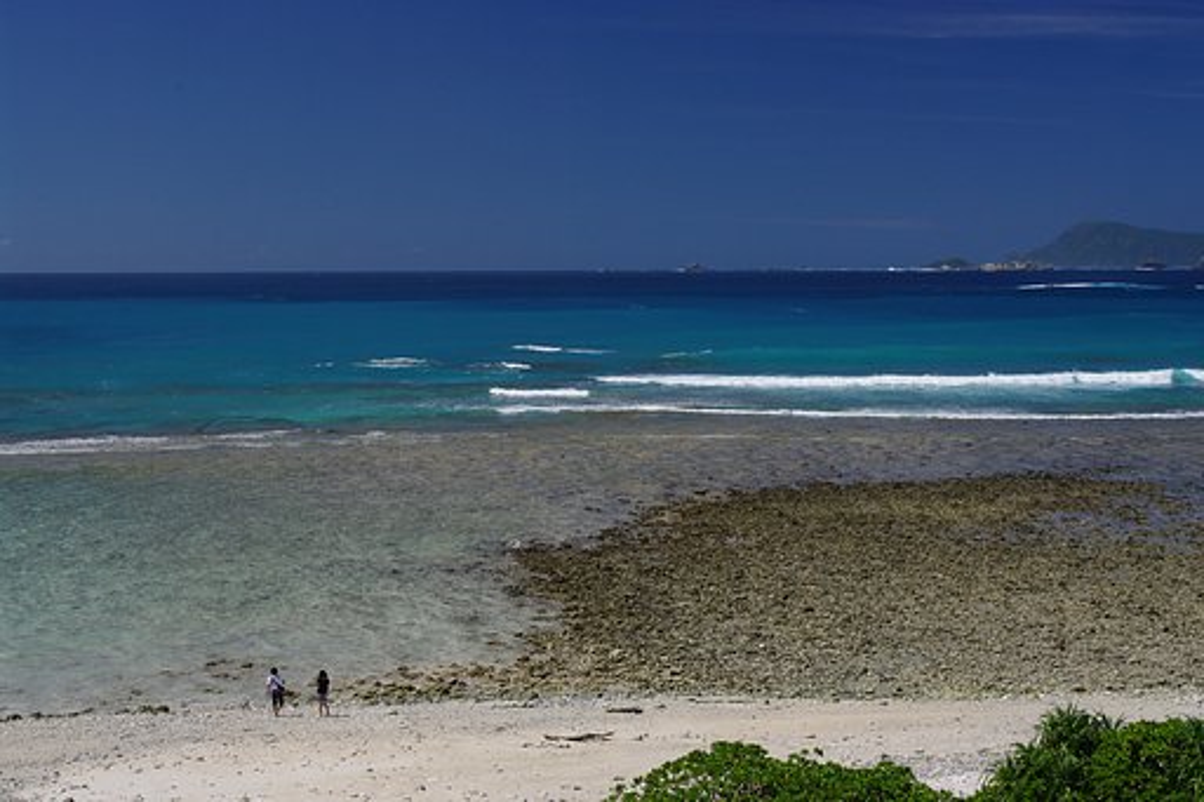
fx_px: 1855
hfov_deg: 36.0
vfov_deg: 24.4
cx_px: 602
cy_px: 401
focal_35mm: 56
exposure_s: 1/125
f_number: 14
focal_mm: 37
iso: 200
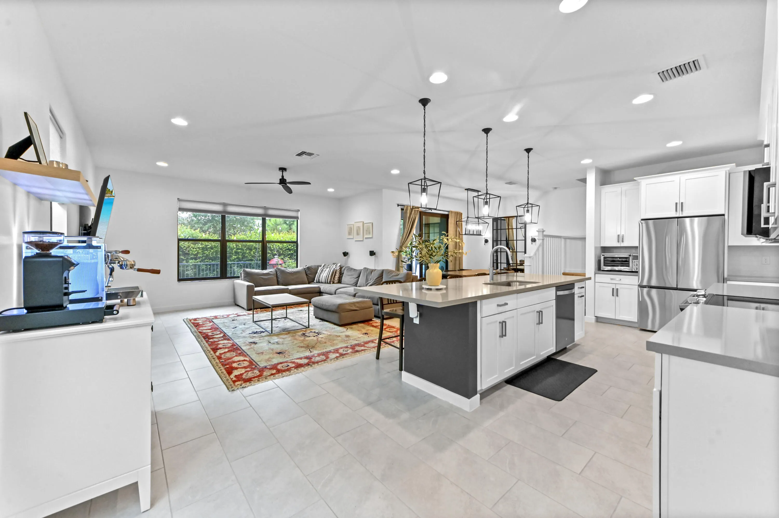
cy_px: 259
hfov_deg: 104.3
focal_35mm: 14
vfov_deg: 81.1
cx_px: 390
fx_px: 303
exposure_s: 1/30
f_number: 9
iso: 1250
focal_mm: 14
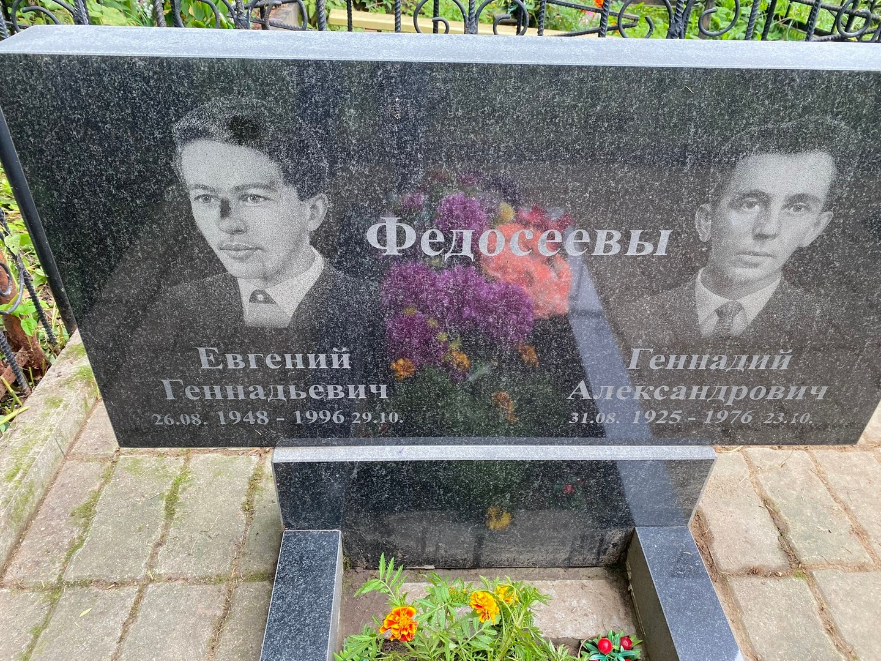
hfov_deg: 67.3
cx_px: 440
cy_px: 330
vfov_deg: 53.1
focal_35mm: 26
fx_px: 662
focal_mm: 4.25
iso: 64
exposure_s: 1/121
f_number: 1.8
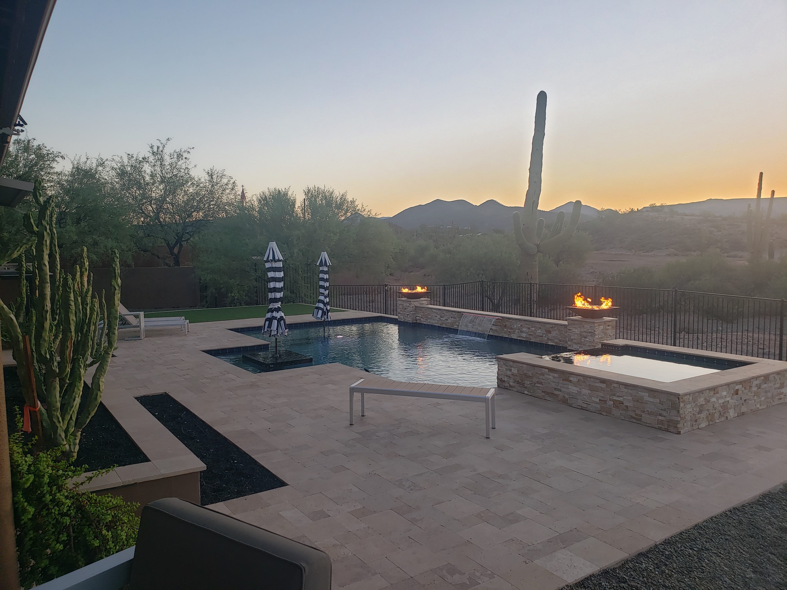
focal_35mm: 26
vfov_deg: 53.1
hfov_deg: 67.3
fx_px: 591
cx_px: 394
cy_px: 295
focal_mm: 4.3
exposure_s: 1/91
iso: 50
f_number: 2.4
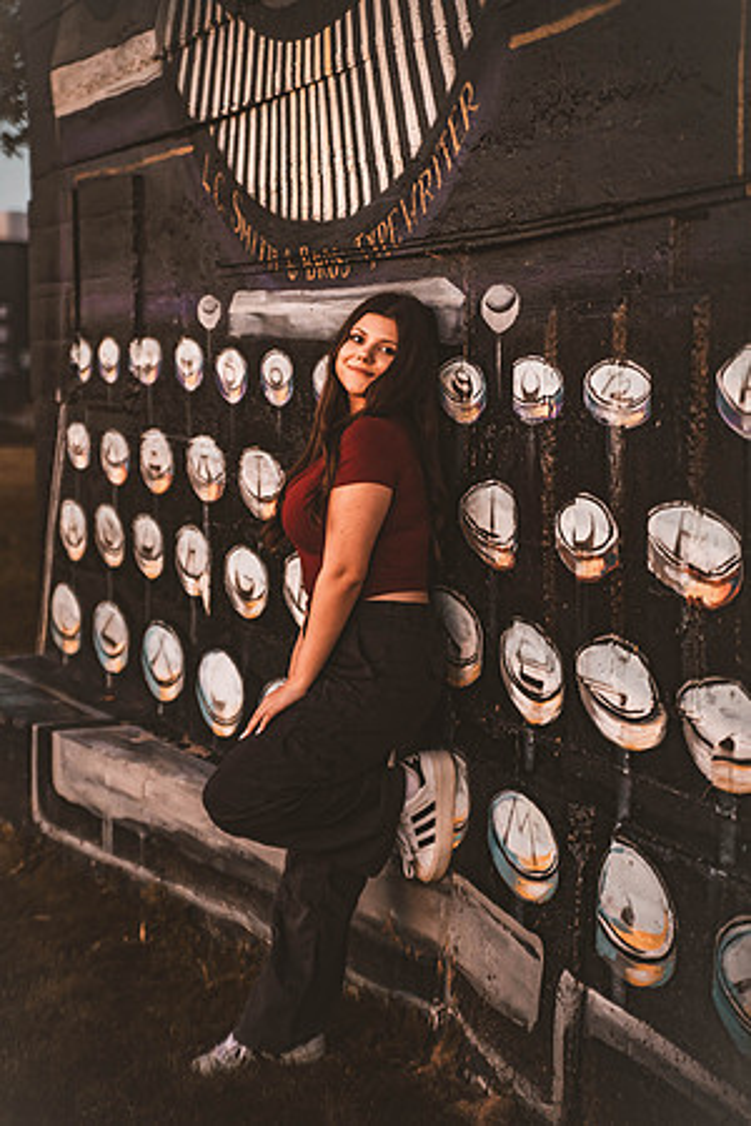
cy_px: 563
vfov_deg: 27.0
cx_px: 376
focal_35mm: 75
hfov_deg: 18.2
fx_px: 2347
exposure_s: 1/100
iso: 1000
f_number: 2.8
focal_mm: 75
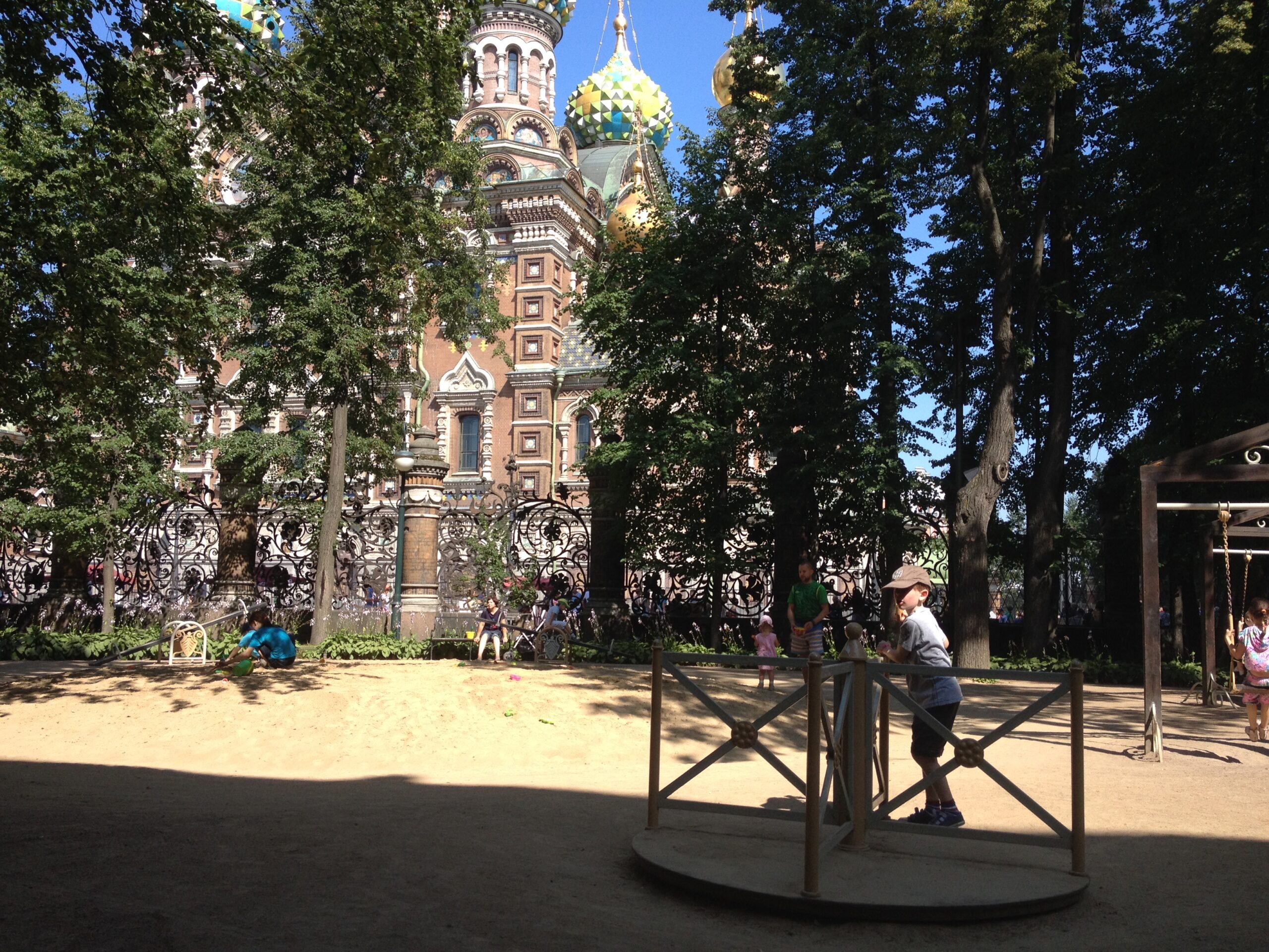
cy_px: 476
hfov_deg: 52.6
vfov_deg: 40.7
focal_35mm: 35
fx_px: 1283
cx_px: 634
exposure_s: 1/876
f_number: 2.4
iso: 50
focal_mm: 4.28
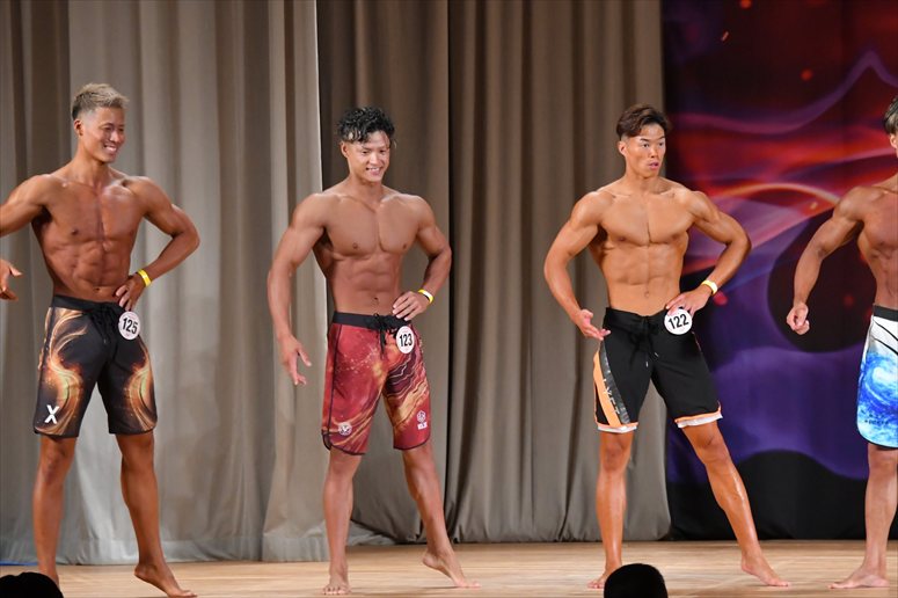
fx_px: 5410
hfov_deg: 9.5
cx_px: 449
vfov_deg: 6.3
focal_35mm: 217
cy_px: 299
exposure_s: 1/400
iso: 4500
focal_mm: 145
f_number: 5.6
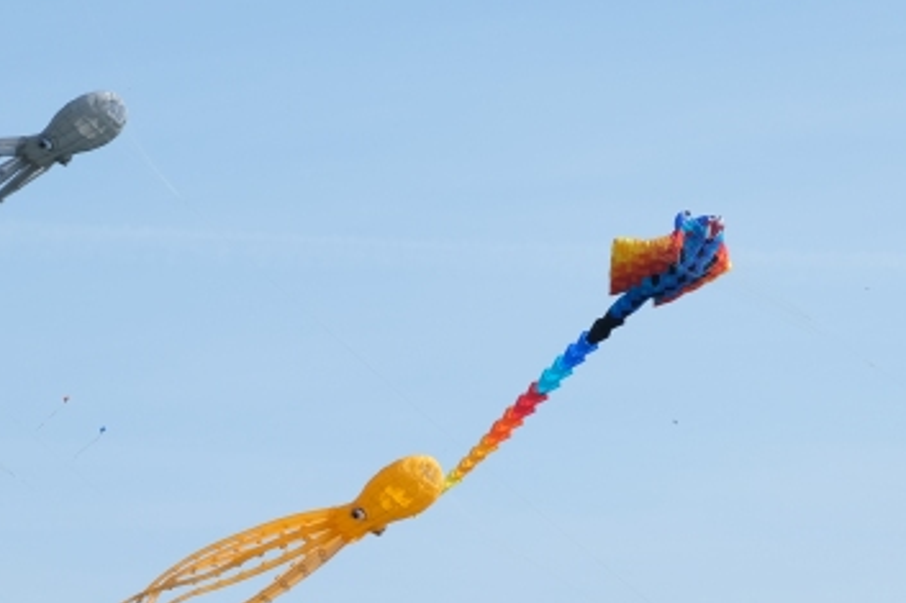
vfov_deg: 7.3
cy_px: 571
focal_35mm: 188
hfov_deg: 10.9
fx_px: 4729
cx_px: 246
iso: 200
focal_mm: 55
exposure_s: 1/500
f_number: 7.1
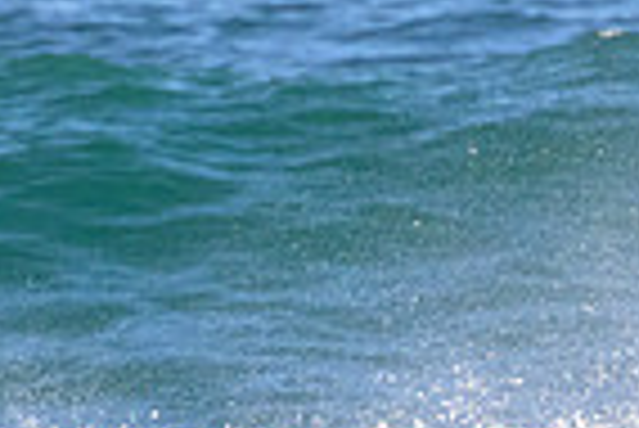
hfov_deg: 0.6
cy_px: 678
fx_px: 58012
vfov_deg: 0.4
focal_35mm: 3265
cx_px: 207
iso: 2500
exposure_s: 1/1600
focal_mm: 800
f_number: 11
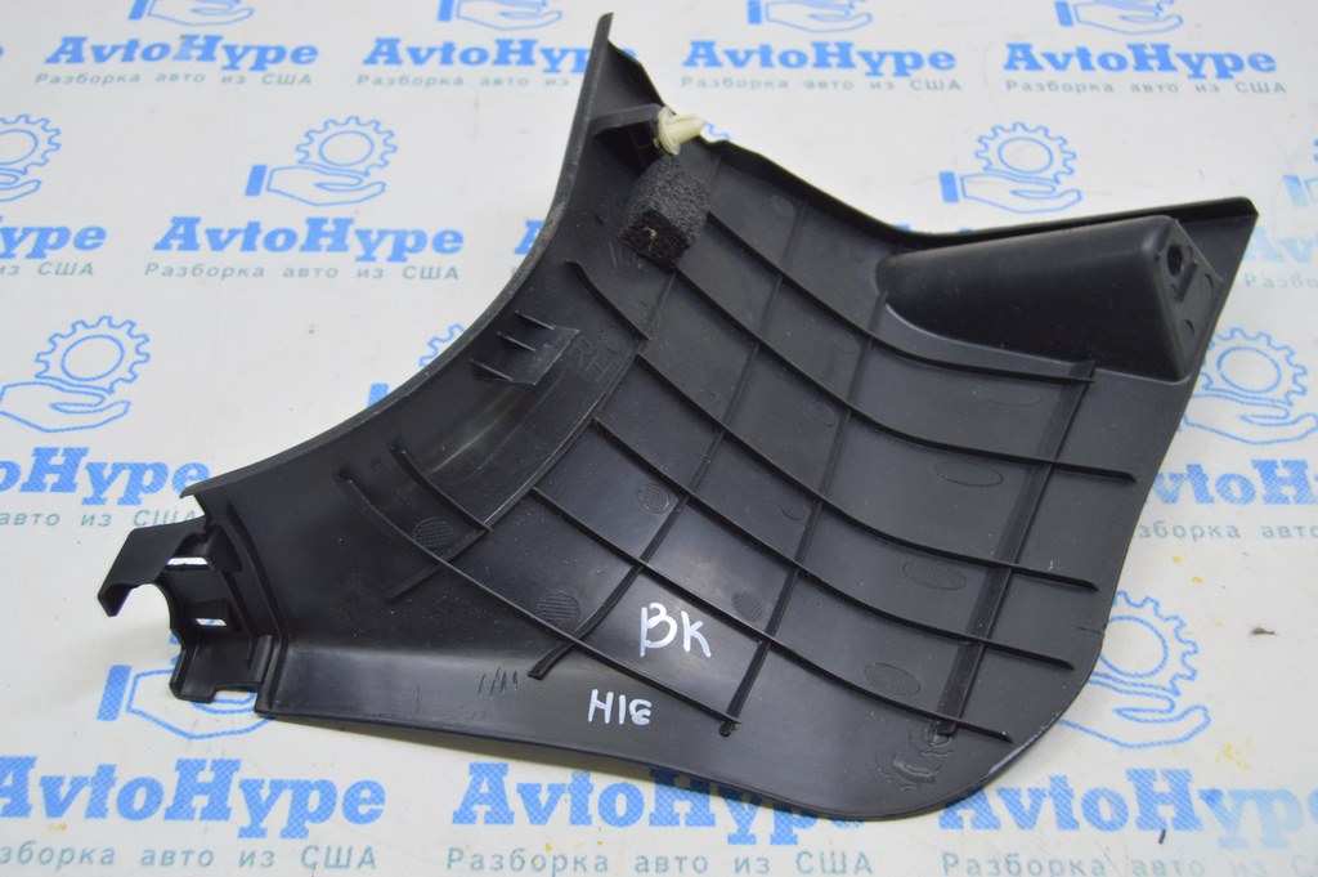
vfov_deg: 34.2
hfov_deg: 49.6
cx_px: 659
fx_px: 1427
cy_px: 438
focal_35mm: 39
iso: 400
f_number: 5.6
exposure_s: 1/20
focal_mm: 26
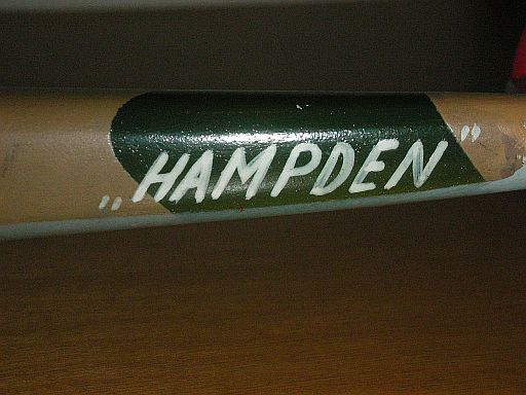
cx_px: 263
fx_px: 1596
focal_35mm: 105
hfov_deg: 18.7
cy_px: 198
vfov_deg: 14.1
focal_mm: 17.4
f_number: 15.1
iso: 400
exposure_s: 1/120
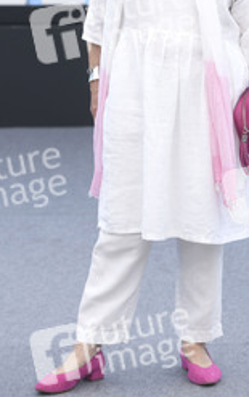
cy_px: 106
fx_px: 2317
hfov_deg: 6.2
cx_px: 159
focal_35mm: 214
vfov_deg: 9.8
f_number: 4.5
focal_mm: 130
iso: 200
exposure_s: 1/1000
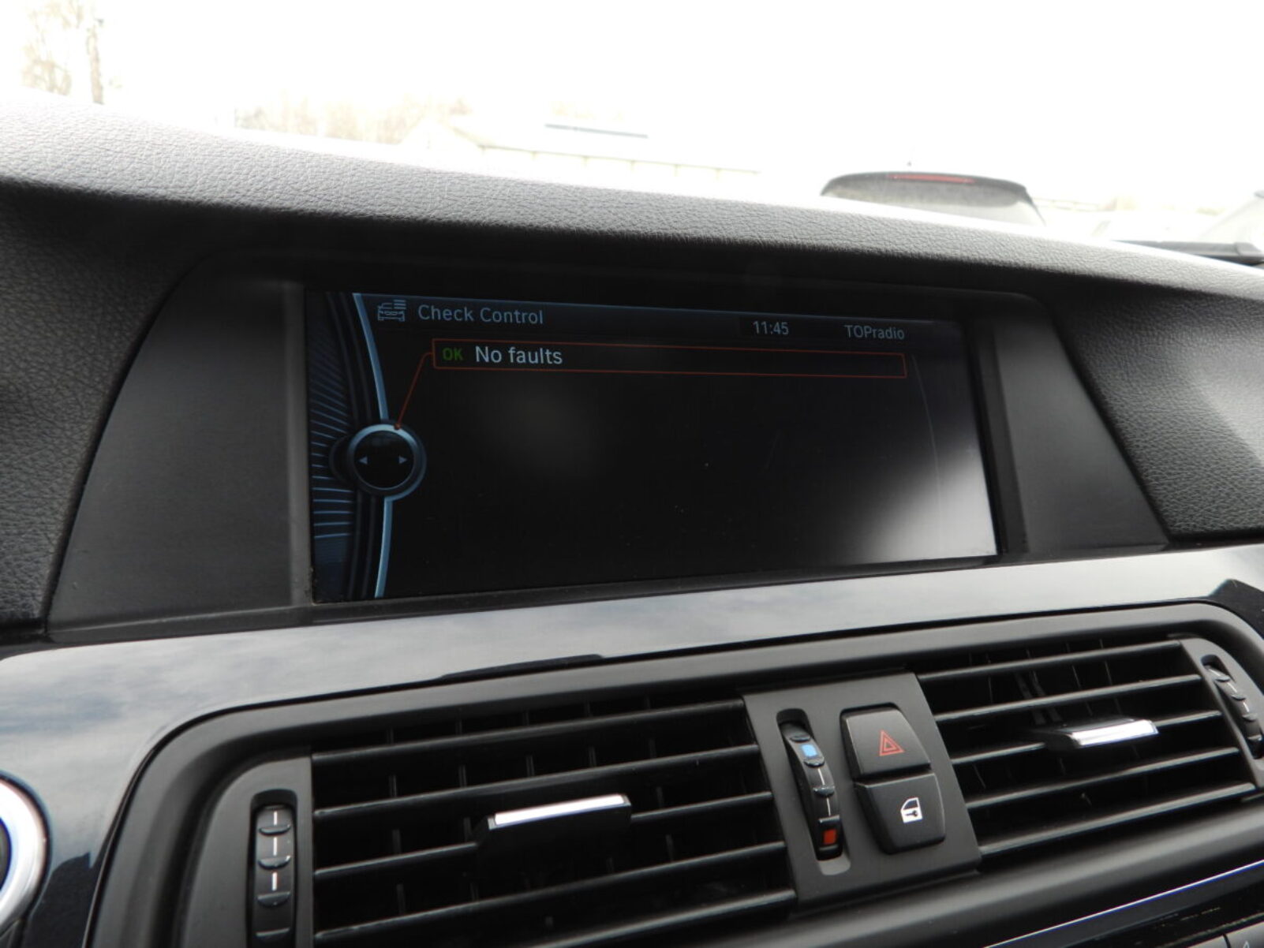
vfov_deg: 56.8
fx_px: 876
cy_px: 474
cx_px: 632
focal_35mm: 24
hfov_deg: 71.6
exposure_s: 1/125
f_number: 2.8
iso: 100
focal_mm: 4.3
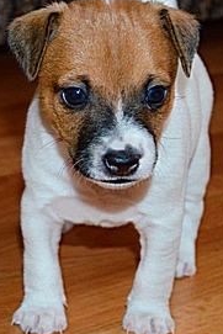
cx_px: 122
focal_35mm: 73
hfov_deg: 18.7
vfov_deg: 27.7
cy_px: 143
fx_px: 677
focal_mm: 22
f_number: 4
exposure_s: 1/60
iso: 400
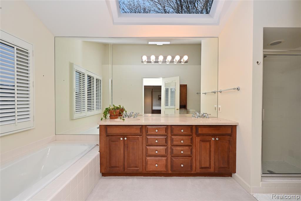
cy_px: 100
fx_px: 117
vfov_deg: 81.2
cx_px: 150
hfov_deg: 104.3
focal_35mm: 14
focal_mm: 14
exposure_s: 1/60
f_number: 13
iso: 800
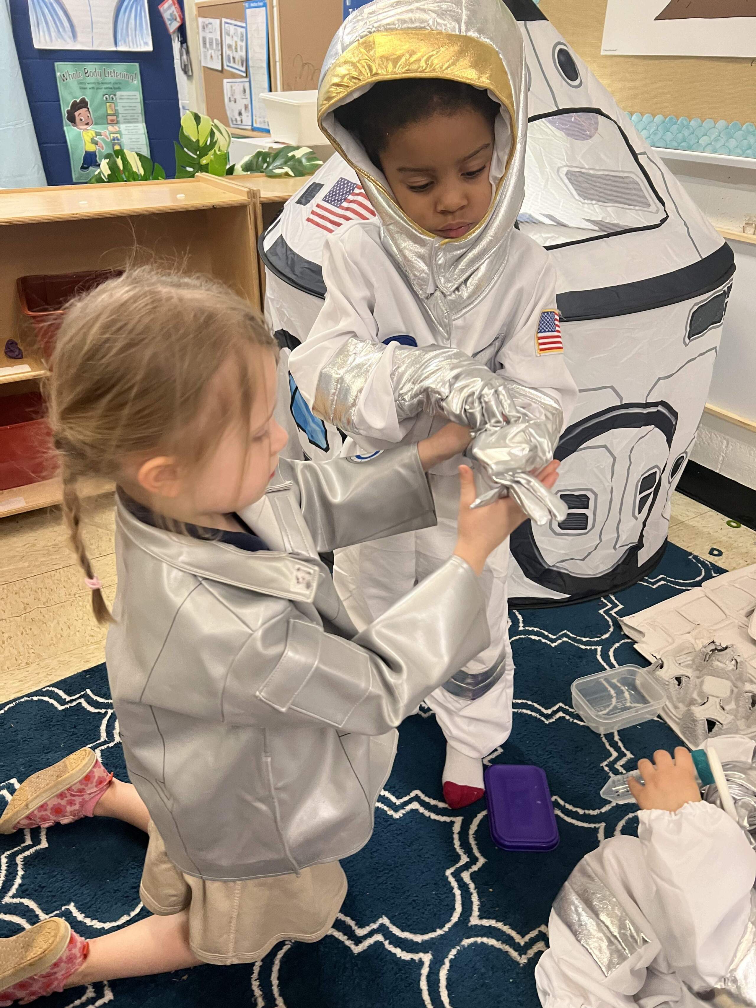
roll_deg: -0.7
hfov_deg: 53.1
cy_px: 504
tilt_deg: -31.5
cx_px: 378
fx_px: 757
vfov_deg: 67.3
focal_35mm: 26
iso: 250
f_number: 1.5
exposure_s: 1/60
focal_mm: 5.7
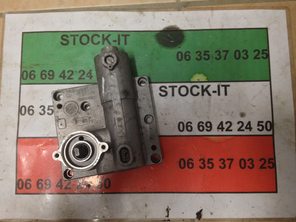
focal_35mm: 35
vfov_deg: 40.7
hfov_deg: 52.6
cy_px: 111
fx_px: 299
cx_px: 148
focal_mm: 4.28
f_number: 2.4
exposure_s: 1/20
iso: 200
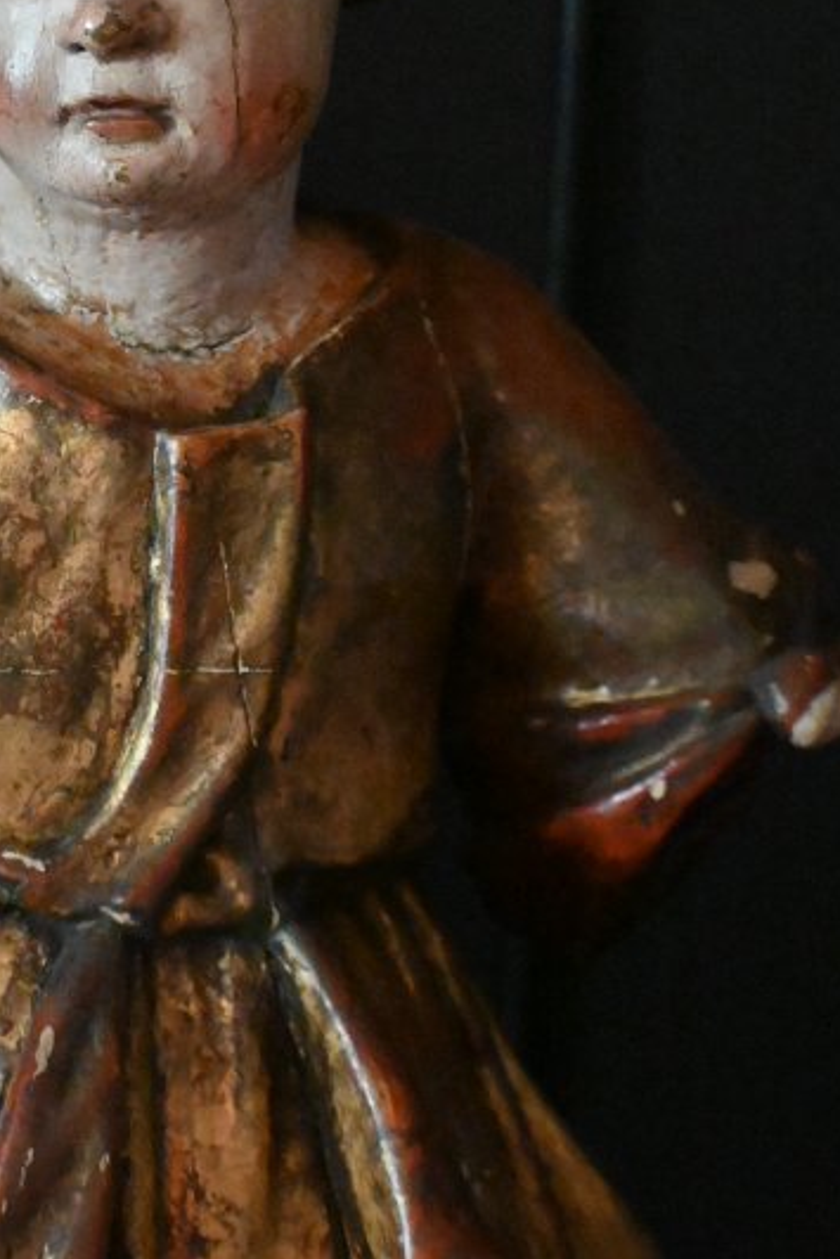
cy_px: 372
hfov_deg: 15.3
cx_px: -2
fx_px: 3078
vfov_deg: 23.0
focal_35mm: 88
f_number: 4.5
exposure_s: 1/50
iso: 12800
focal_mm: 26
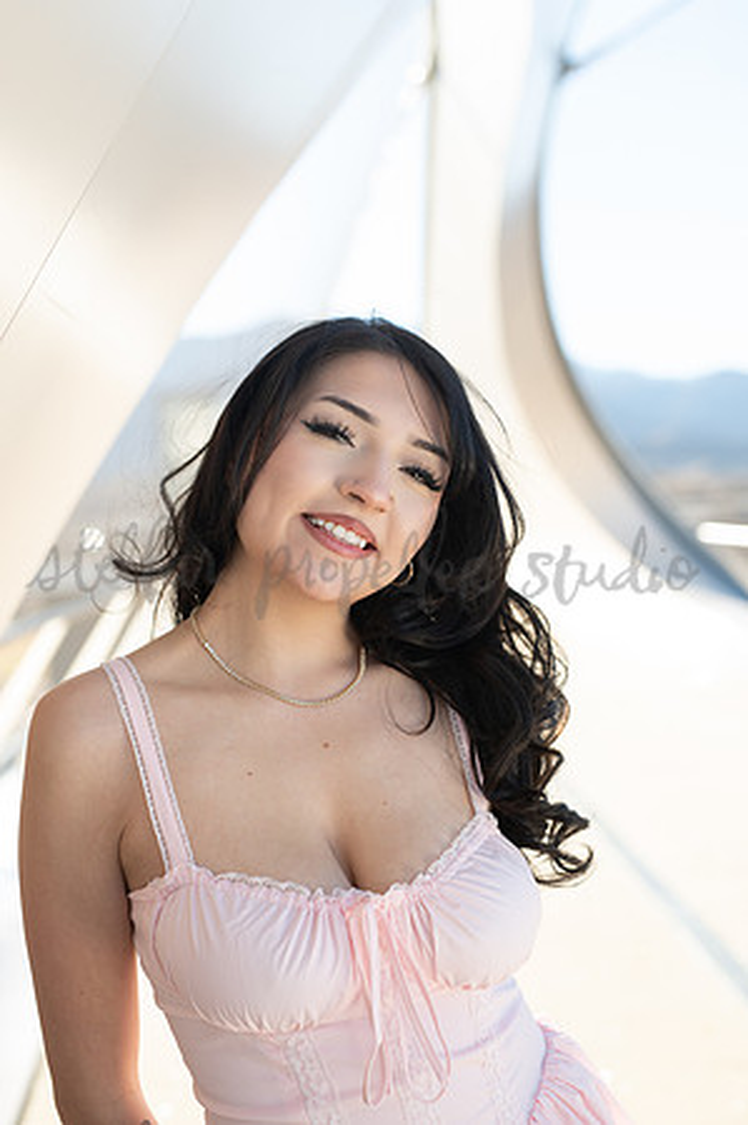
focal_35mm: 50
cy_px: 562
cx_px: 374
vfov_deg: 39.6
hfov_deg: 26.9
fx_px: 1562
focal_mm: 50
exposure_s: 1/400
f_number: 3.2
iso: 125
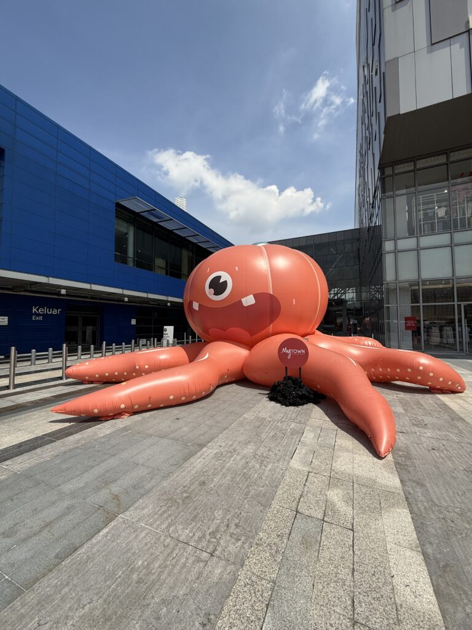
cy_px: 315
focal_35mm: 14
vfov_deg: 102.1
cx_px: 236
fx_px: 255
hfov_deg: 85.7
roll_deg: +0.5
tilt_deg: +3.8
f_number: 2.2
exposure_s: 1/2841
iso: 50
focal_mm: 2.22
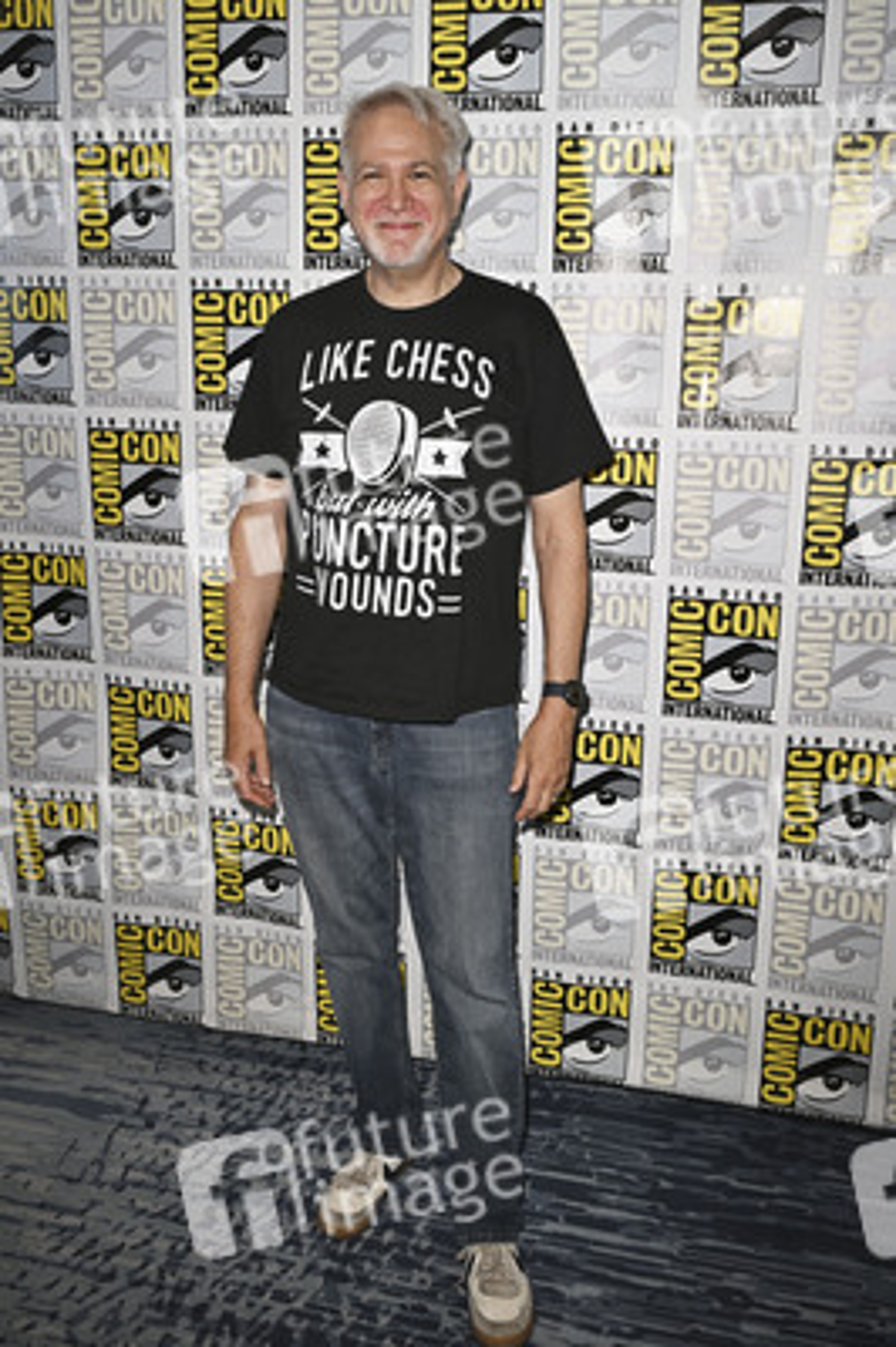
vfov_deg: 54.5
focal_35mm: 35
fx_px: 1309
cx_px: 448
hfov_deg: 37.8
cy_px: 674
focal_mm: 35
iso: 1250
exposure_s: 1/250
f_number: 5.6
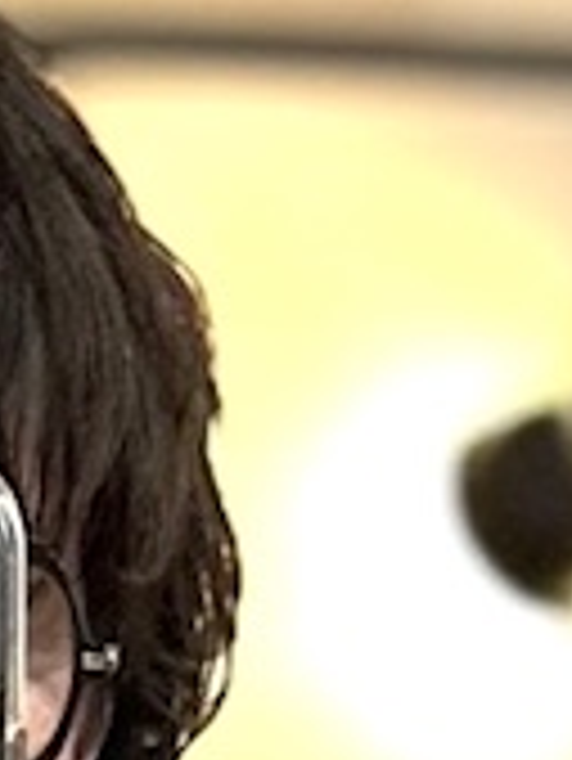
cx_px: -347
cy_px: 2712
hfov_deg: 8.0
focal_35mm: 182
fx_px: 4005
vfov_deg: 8.1
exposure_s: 1/60
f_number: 1.78
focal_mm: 6.86
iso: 250
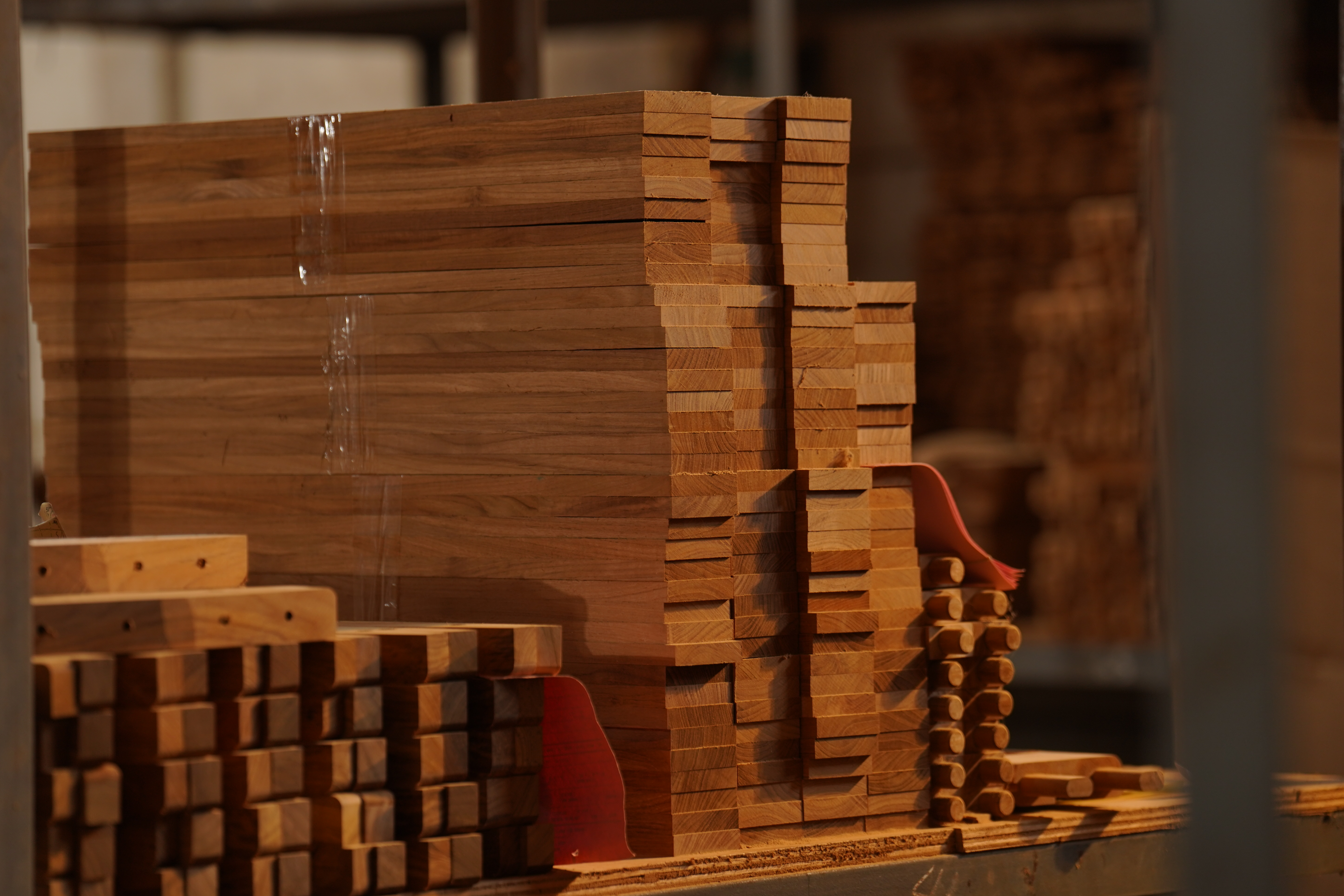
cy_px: 443
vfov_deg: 10.2
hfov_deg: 15.2
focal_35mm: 135
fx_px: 5040
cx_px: 648
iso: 320
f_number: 3.2
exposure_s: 1/125
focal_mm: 130
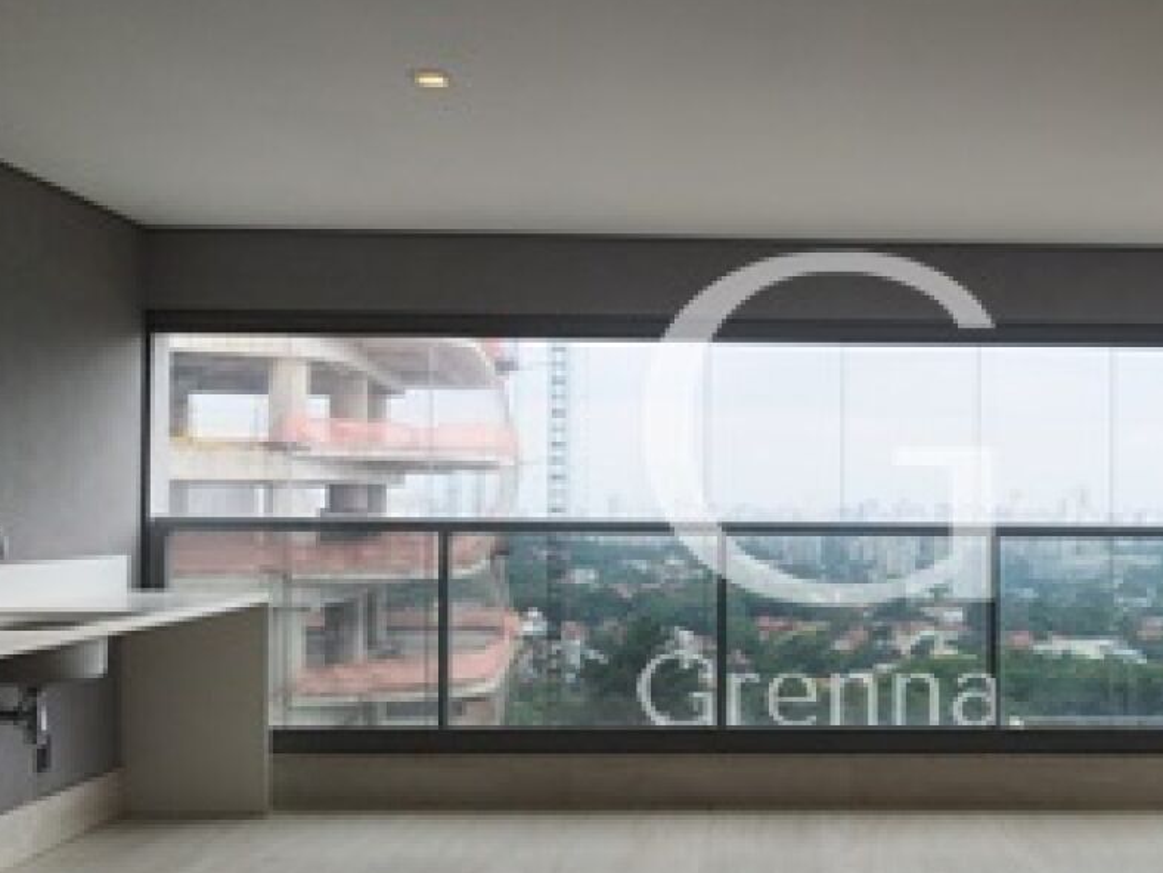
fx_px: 1310
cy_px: 489
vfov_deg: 36.8
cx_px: 816
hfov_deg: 46.7
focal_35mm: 39
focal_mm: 5.89
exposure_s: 1/120
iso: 60
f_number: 1.89
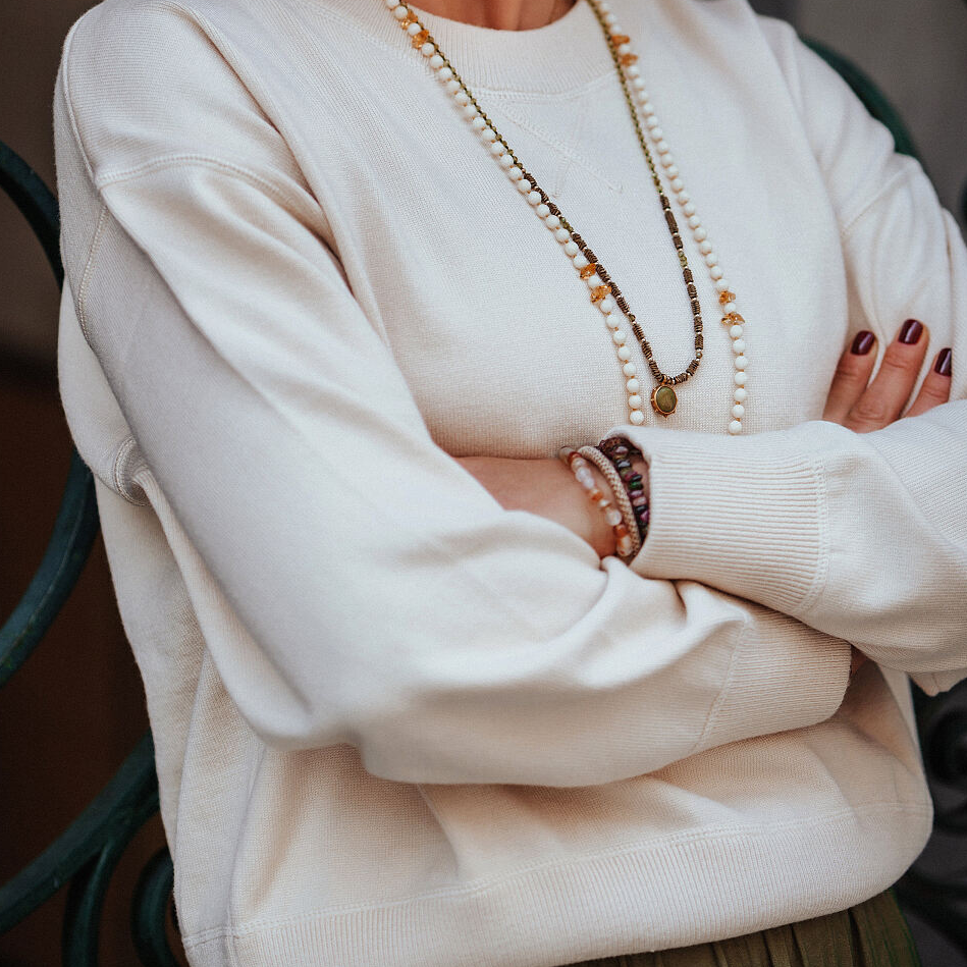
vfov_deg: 12.6
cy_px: 78
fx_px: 4330
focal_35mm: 137
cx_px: 434
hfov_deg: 12.7
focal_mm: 85
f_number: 2
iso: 100
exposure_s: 1/500
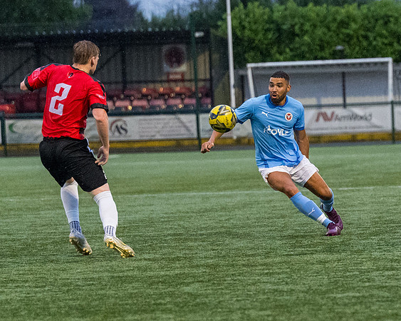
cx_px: 400
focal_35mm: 348
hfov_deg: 5.5
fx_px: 4132
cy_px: 280
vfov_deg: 4.4
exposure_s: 1/1250
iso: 4000
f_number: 2.8
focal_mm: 110
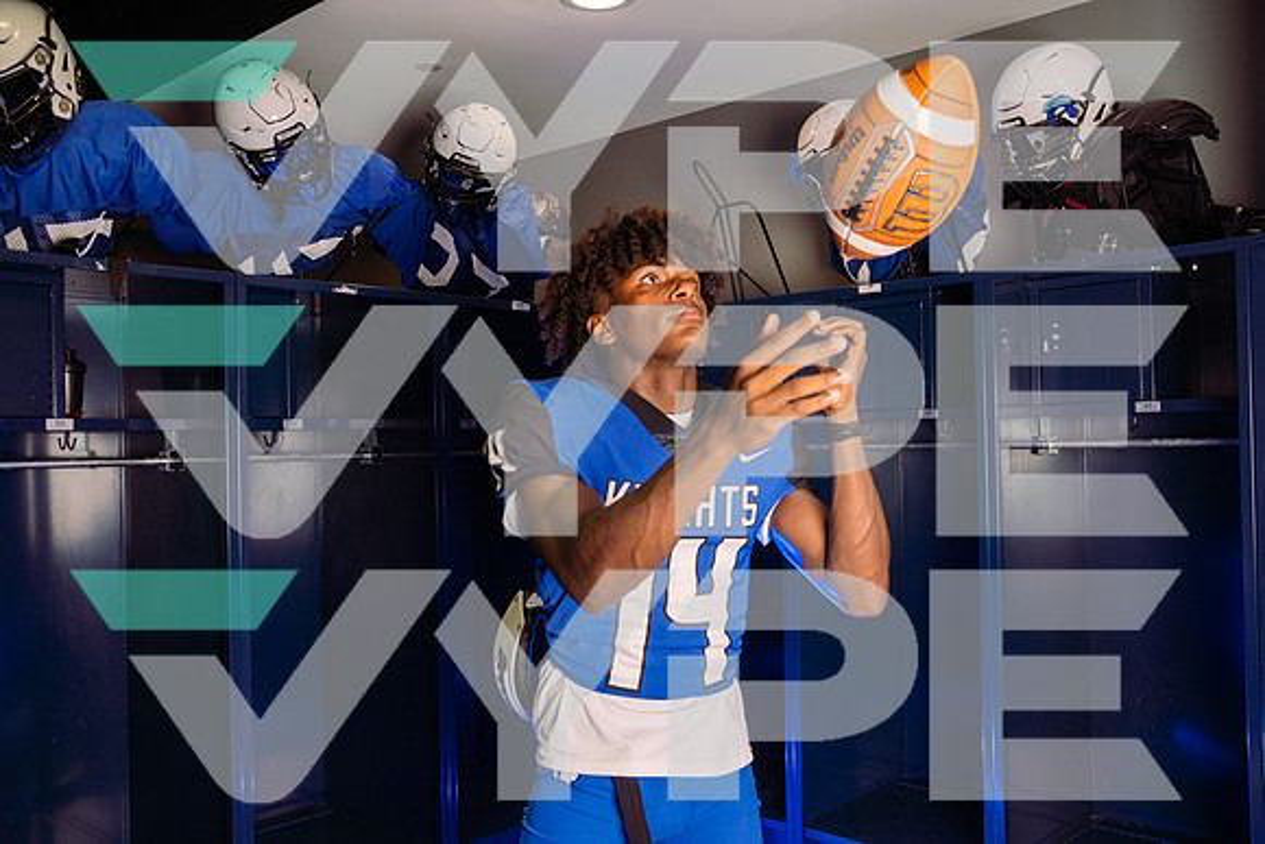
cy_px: 422
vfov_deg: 40.0
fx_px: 1160
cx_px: 632
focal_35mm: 33
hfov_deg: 57.2
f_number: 4.5
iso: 320
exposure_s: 1/250
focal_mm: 33
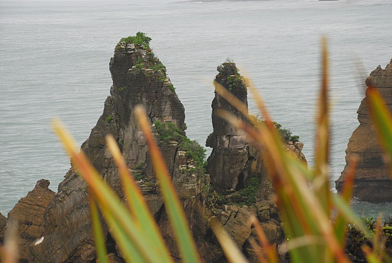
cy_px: 132
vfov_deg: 12.2
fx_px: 1227
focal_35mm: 112
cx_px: 196
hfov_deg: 18.2
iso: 400
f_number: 5.6
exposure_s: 1/320
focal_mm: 75
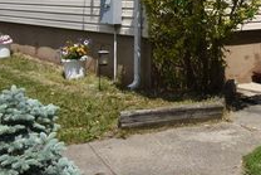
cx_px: 233
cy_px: -28
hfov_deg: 27.1
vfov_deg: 18.1
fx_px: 522
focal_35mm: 72
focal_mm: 30
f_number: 22
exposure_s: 1/250
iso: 720
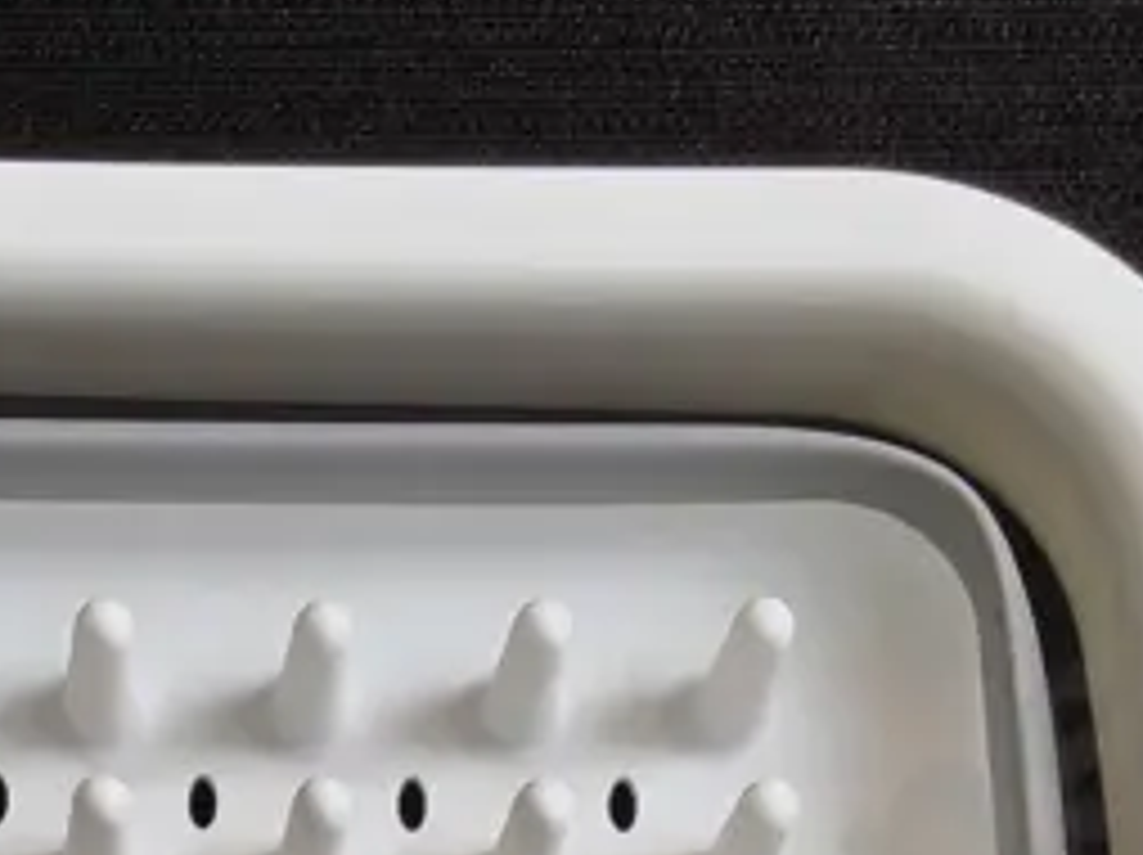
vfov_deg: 12.4
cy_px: 1534
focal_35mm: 109
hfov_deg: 17.7
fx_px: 3596
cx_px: 40
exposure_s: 1/120
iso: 40
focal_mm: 2.87
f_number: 2
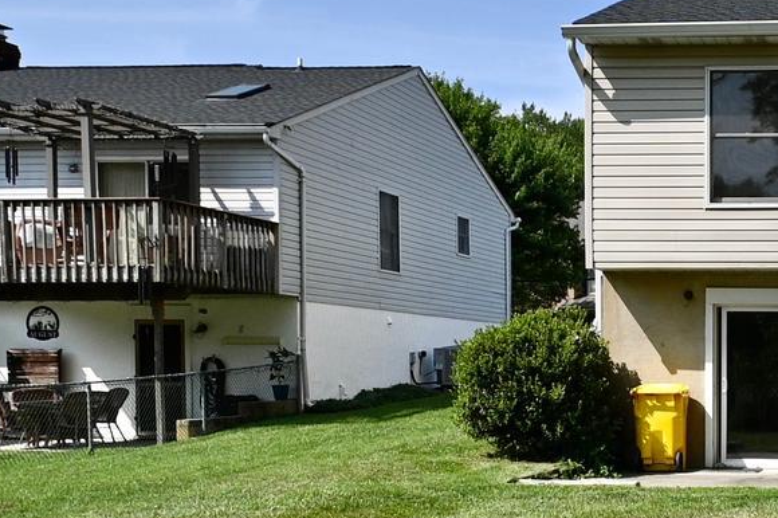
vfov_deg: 25.2
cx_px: 842
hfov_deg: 33.1
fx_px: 1145
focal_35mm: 53
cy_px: 380
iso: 200
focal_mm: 10
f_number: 7.1
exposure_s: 1/1250
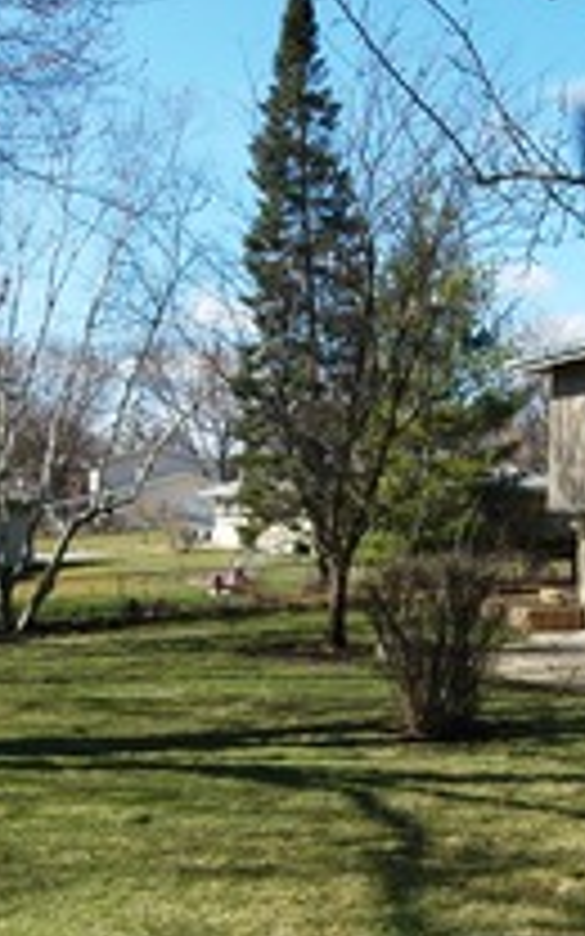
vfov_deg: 40.6
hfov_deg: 27.3
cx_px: 369
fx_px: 1199
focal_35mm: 47
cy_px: 770
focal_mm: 10
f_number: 9
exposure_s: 1/250
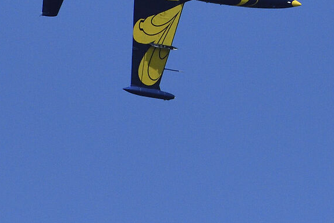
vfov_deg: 1.0
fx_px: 12212
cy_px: -66
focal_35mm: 1316
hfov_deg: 1.6
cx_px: -115
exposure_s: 1/8000
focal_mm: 210
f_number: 10
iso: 1000
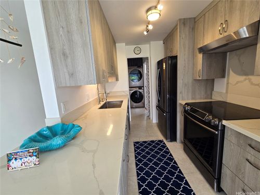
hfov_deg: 106.2
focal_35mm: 13
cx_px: 130
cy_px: 98
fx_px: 98
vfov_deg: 89.9
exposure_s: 1/120
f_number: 2.2
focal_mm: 2.2
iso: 80
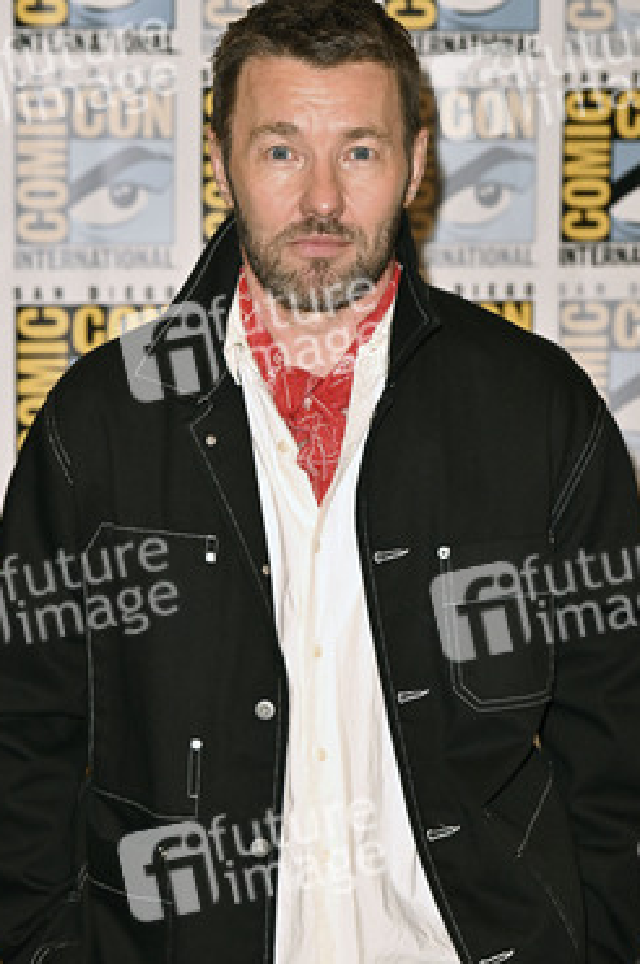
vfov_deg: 18.8
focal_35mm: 109
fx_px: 2917
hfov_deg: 12.5
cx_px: 328
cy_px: 470
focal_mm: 101
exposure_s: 1/250
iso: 2500
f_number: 5
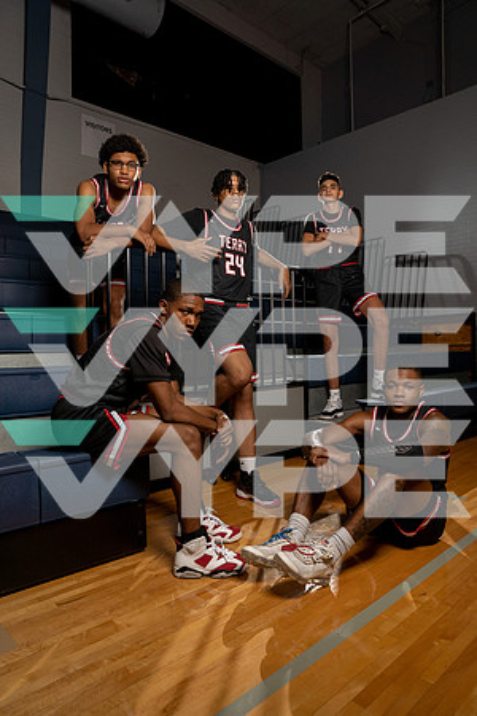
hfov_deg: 53.1
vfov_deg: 73.7
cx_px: 238
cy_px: 358
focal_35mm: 24
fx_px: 477
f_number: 8
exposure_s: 1/200
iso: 320
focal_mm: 24
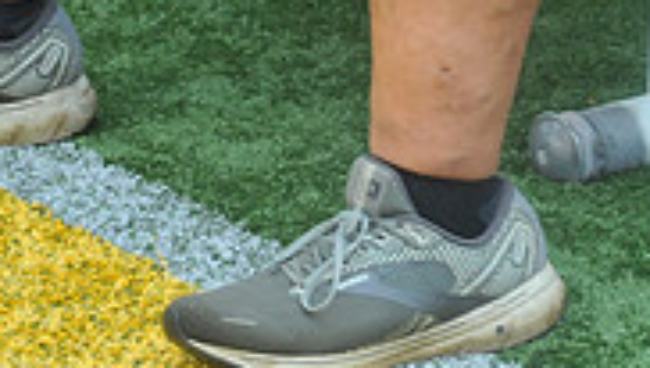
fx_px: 5748
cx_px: 407
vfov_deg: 3.6
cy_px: -654
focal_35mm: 333
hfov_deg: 6.5
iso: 2500
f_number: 9
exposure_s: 1/80
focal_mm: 100
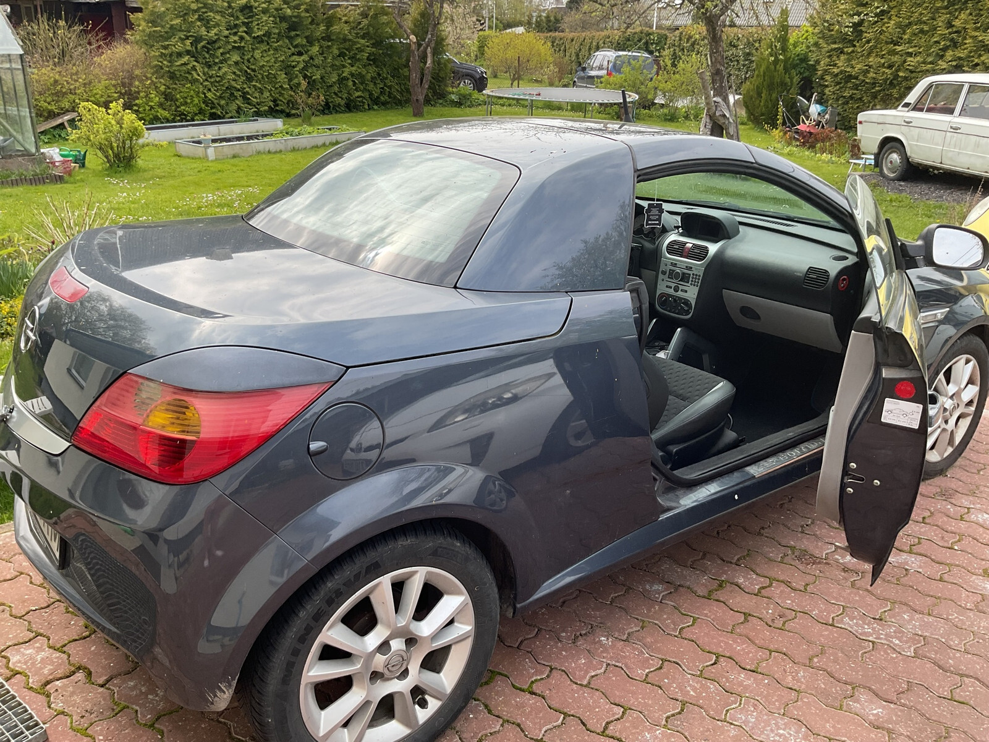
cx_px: 494
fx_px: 829
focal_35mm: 29
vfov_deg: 48.2
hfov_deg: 61.7
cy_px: 371
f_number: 1.8
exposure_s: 1/397
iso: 16
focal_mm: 3
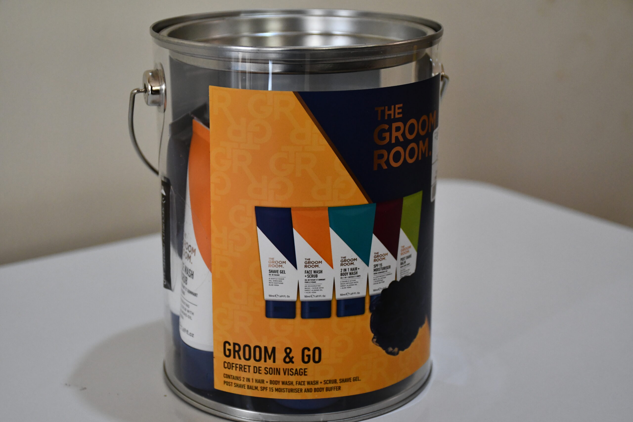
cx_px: 316
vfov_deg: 20.3
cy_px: 211
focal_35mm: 67
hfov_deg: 30.1
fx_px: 1178
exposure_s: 1/125
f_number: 4.5
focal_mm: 45
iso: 2000
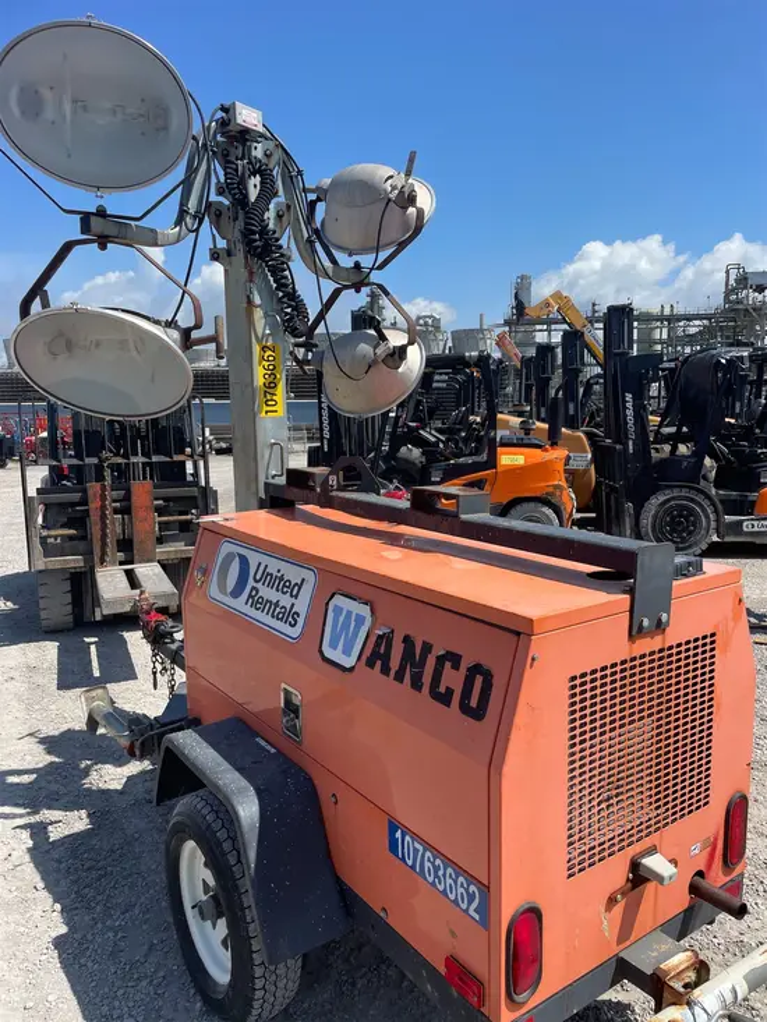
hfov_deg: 53.1
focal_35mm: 26
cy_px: 511
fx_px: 768
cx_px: 384
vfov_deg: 67.3
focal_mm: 4.2
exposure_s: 1/3040
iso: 32
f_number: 1.6
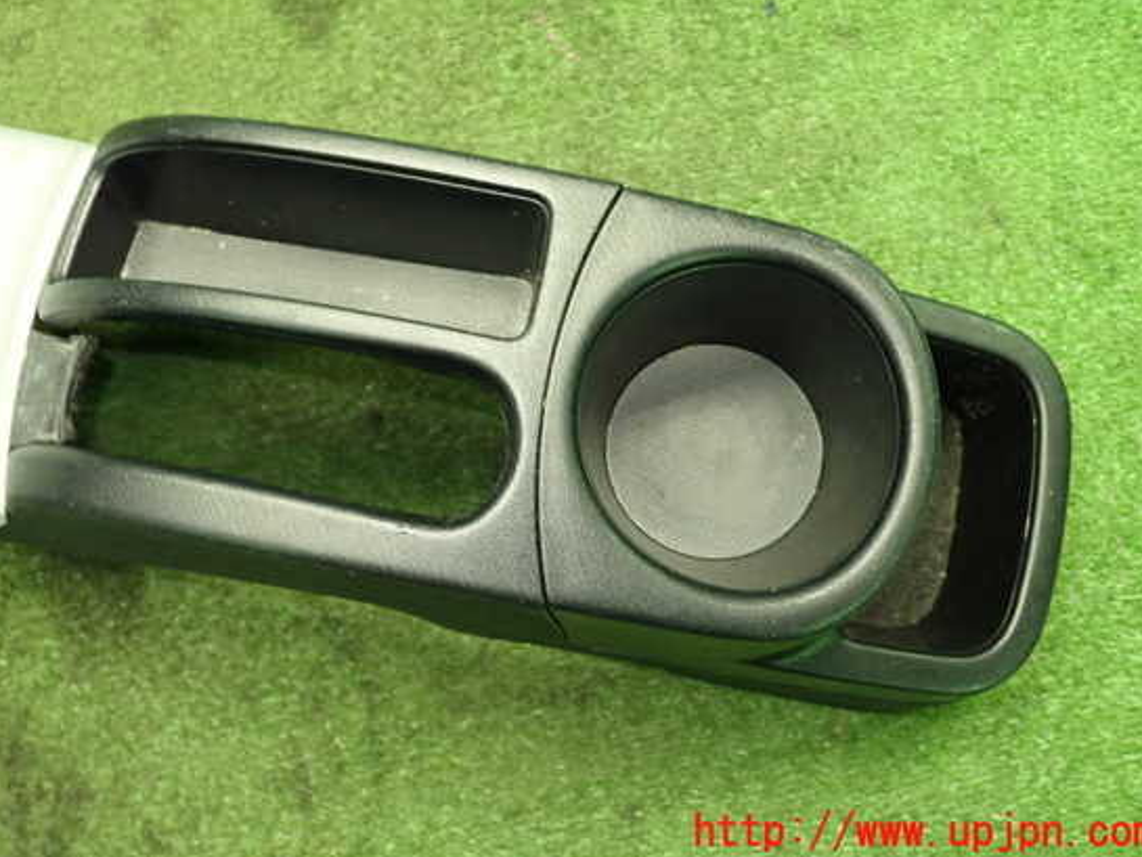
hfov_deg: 55.3
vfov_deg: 42.9
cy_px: 388
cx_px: 539
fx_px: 1089
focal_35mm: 33
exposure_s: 1/30
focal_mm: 5.4
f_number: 2.3
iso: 500
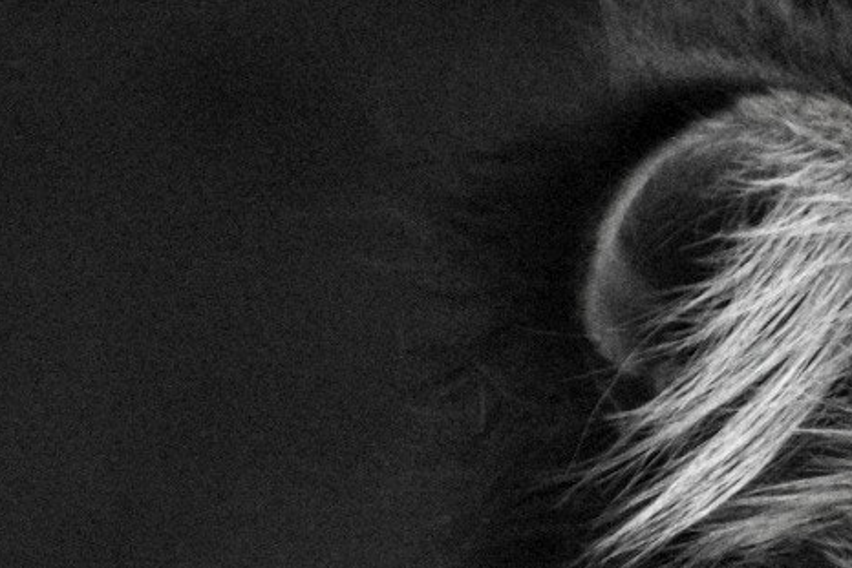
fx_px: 20352
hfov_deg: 2.4
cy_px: 661
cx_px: 916
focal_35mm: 860
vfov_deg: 1.6
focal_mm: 165
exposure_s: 1/60
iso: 10000
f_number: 6
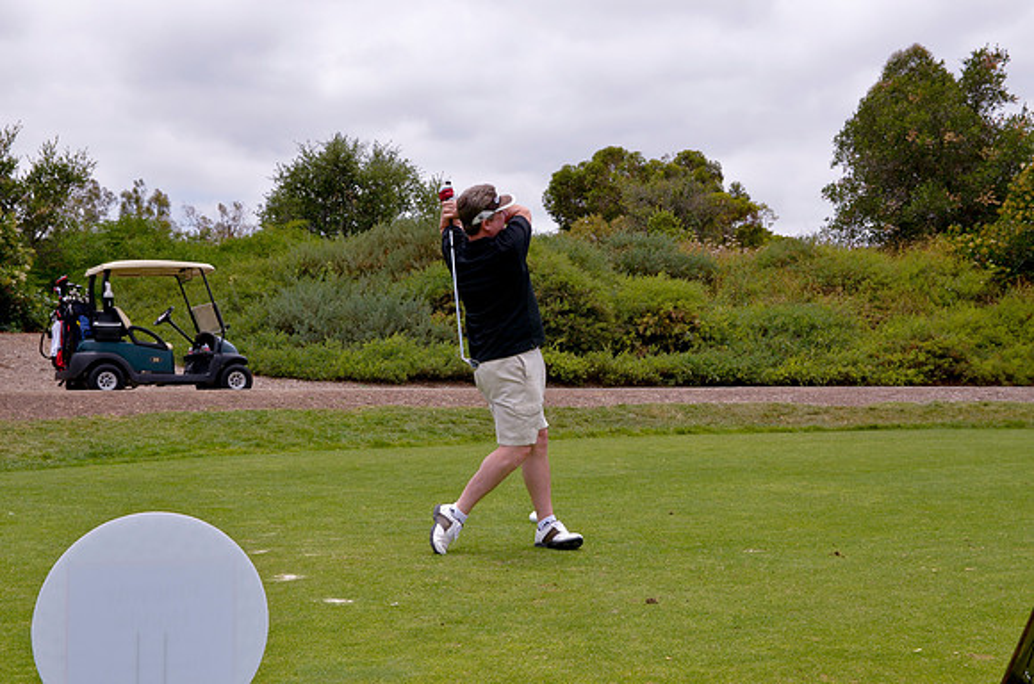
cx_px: 517
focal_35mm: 51
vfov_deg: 26.4
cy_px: 342
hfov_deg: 39.0
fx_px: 1462
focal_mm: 34
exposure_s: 1/250
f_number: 11
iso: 200
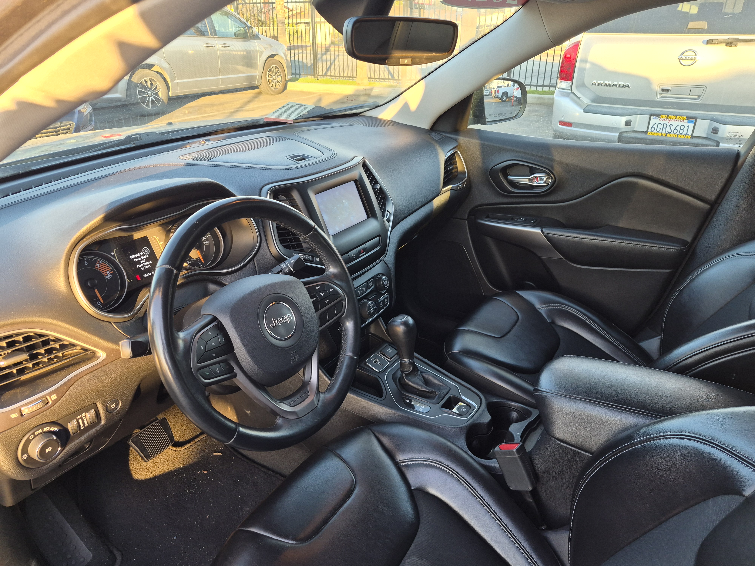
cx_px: 378
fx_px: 502
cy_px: 283
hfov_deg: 73.9
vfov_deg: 58.9
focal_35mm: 23
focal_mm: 5.4
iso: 100
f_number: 1.8
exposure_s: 1/180
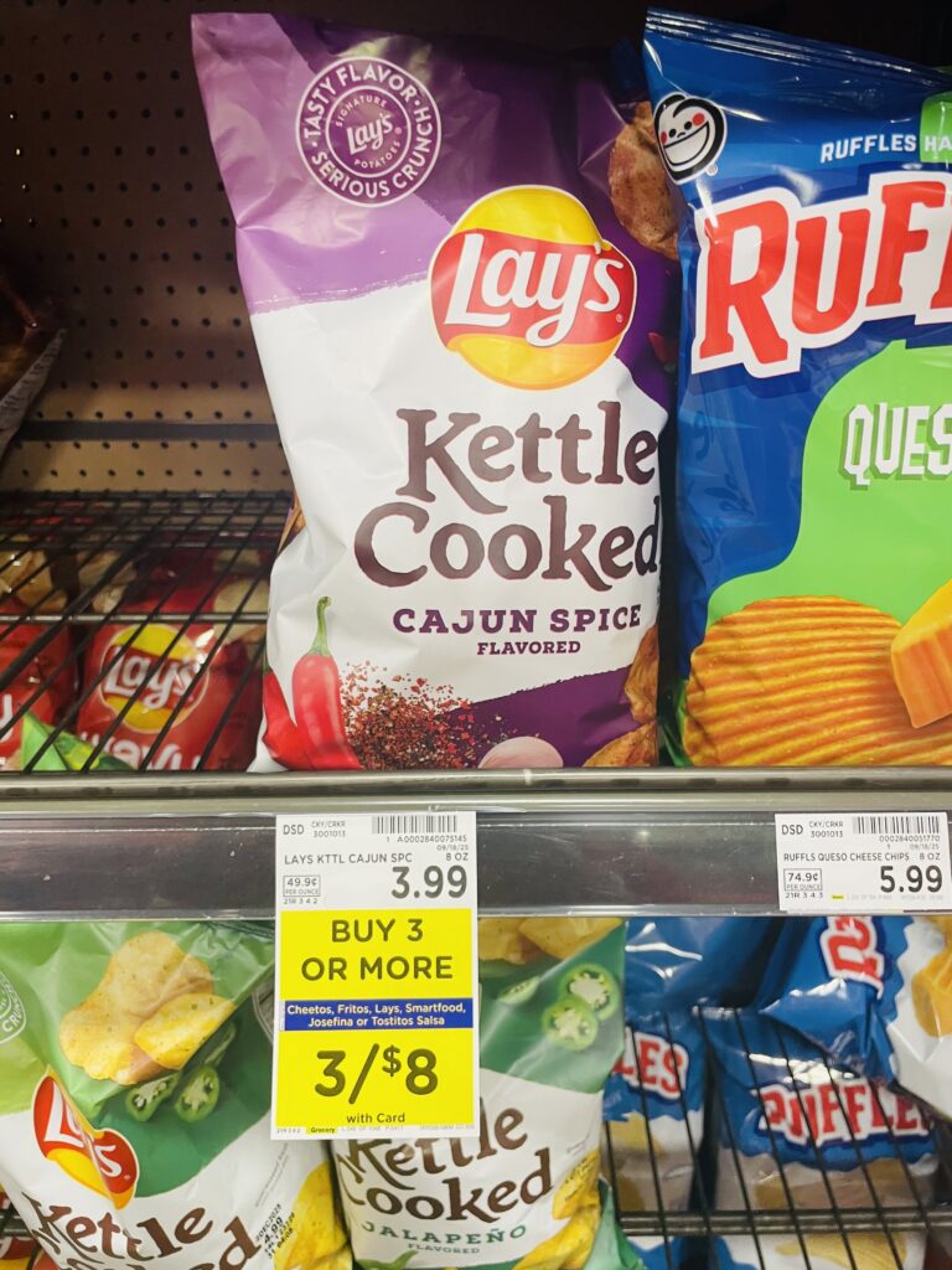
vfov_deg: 67.3
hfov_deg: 53.1
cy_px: 635
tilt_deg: -26.2
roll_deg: -0.5
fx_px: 953
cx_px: 476
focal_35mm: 26
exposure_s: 1/60
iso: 125
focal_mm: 4.2
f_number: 1.6
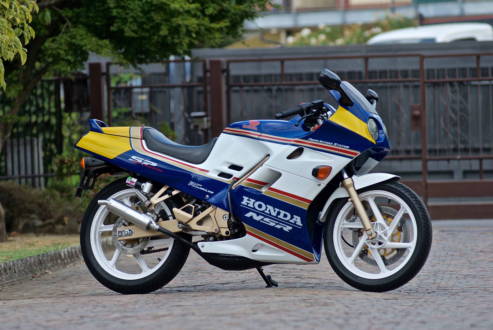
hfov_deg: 8.1
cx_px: 246
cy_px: 165
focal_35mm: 255
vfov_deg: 5.4
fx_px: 3496
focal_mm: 170
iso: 100
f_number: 4
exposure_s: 1/500
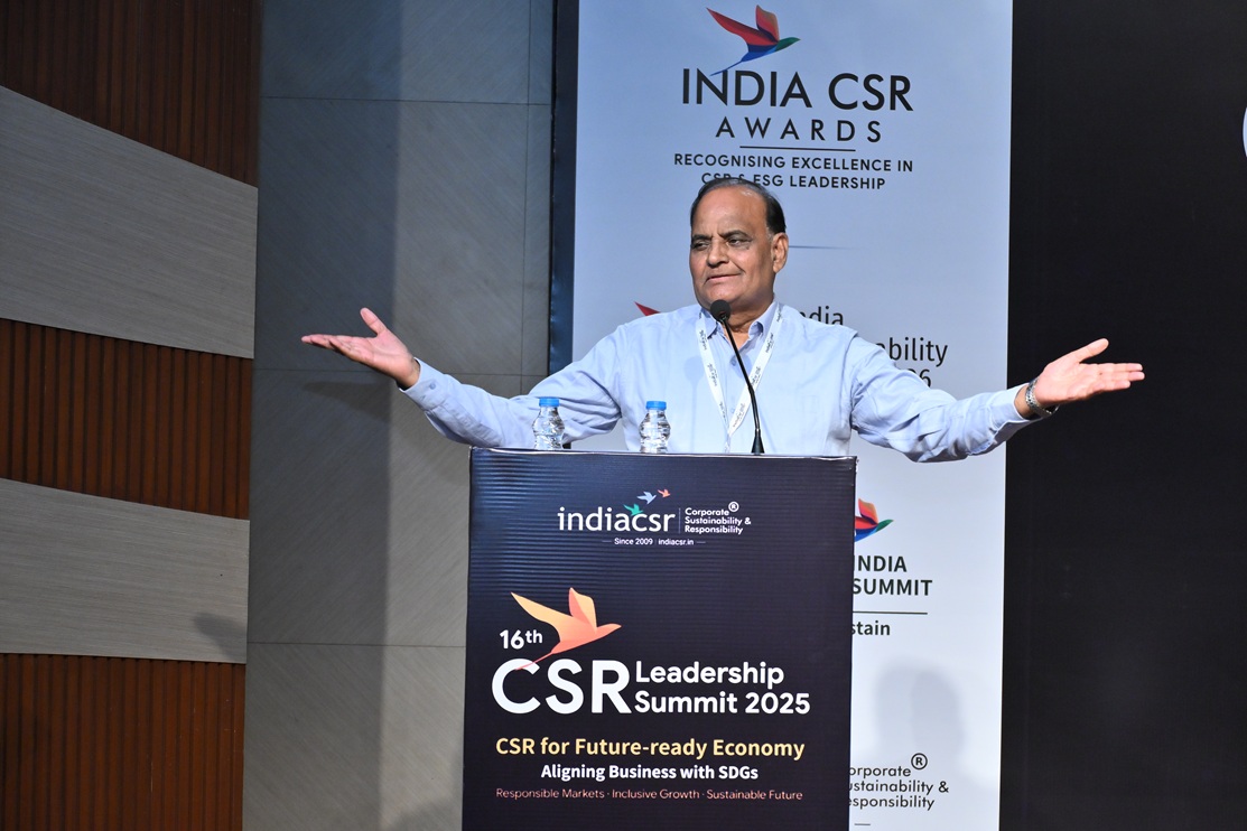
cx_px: 624
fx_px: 2650
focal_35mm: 76
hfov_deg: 26.5
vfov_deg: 17.8
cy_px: 416
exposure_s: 1/125
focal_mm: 51
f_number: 4.8
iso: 1600
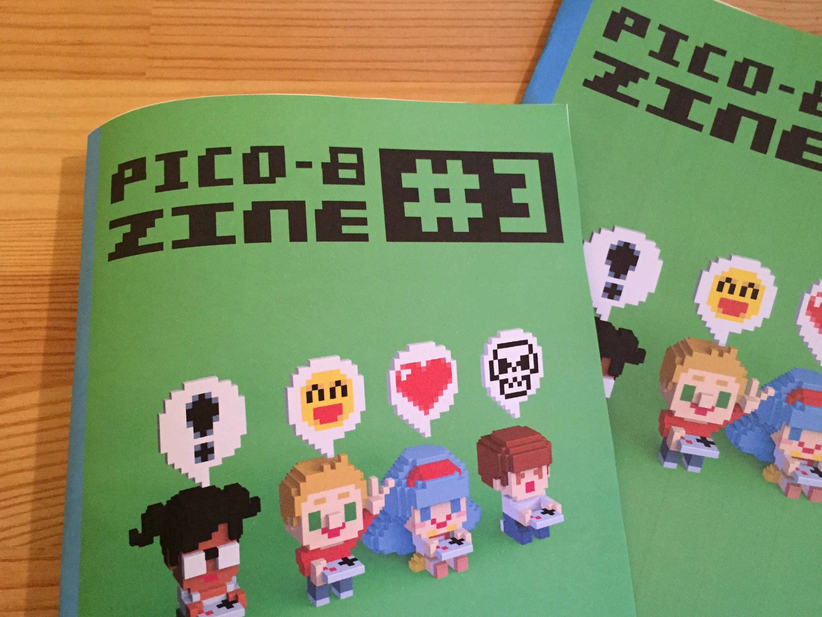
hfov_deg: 53.9
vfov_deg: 41.7
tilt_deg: -72.2
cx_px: 441
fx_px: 807
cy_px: 360
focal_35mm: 34
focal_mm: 4.15
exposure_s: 1/17
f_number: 2.2
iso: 250
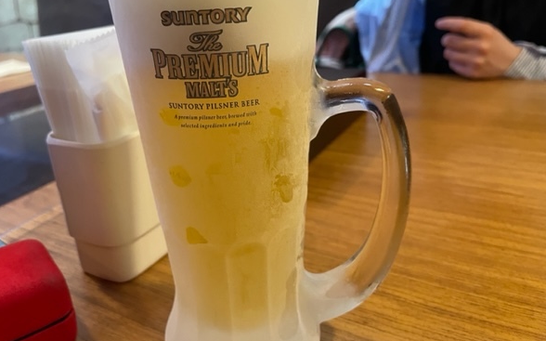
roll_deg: +3.9
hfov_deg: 62.9
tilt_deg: -20.2
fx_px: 446
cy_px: 139
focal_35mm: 30
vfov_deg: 41.6
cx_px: 256
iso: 400
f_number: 1.6
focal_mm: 4.2
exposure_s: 1/50
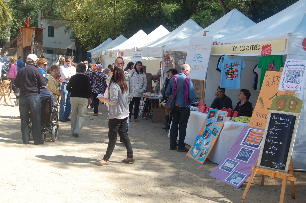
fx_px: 395
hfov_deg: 42.4
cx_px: 153
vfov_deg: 28.8
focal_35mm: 46
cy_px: 102
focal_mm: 31
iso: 200
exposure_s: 1/200
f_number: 7.1
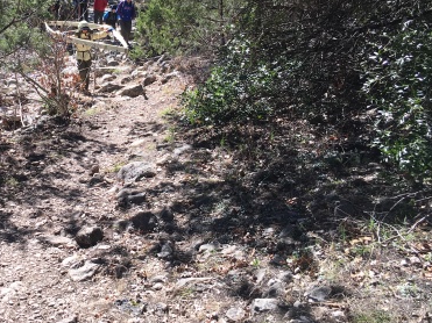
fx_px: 624
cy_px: 65
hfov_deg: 37.2
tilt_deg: -7.5
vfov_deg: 28.5
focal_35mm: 50
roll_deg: +1.9
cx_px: 106
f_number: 2.2
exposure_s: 1/472
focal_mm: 4.15
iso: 25
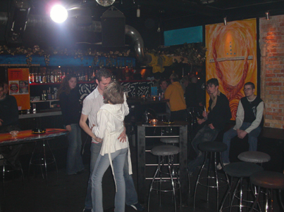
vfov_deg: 37.7
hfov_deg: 49.0
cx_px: 142
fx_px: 312
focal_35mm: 38
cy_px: 106
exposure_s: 1/30
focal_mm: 7.8
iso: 200
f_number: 2.8
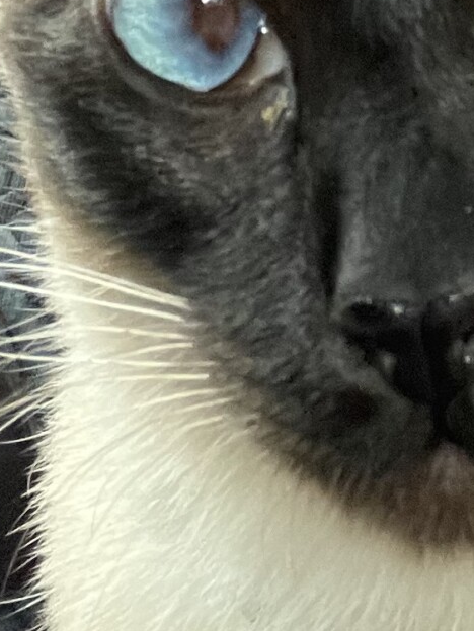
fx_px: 2246
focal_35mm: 123
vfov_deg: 14.2
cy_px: -501
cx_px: 439
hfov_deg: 12.0
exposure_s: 1/60
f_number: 2.2
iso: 250
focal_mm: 2.71
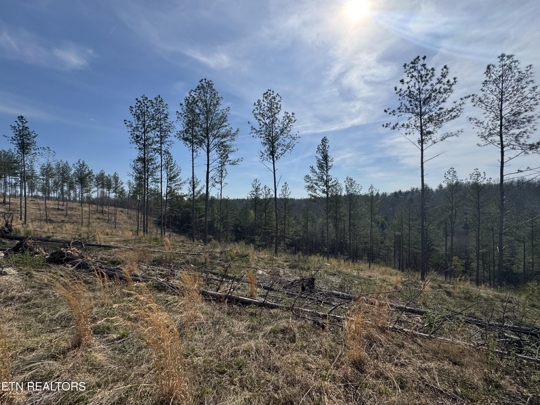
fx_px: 218
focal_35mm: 14
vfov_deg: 85.7
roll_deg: -0.3
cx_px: 270
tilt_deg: +0.3
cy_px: 202
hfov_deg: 102.1
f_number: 2.2
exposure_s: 1/3906
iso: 40
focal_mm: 2.22
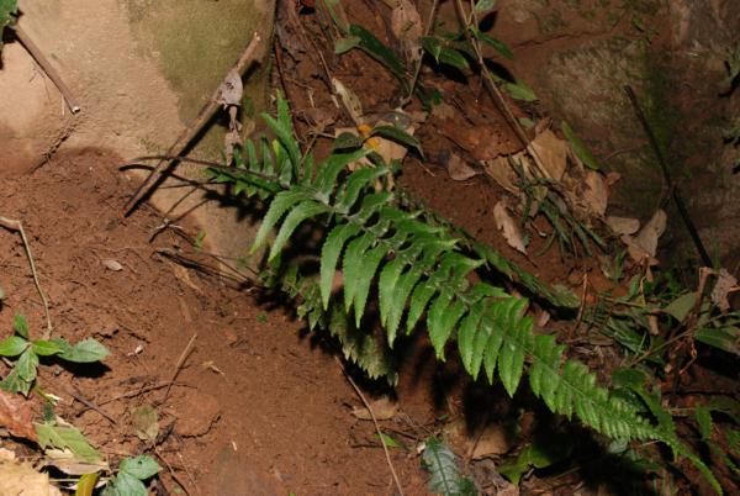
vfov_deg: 30.9
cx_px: 370
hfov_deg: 44.9
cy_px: 248
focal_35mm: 44
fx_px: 895
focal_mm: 29
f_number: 10
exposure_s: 1/60
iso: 200
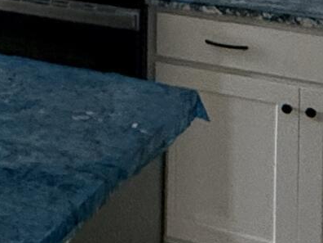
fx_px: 989
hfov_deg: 16.6
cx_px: -188
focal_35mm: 106
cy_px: -215
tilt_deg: +1.0
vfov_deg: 12.6
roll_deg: -2.2
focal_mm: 2.22
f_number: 2.2
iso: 320
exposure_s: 1/90
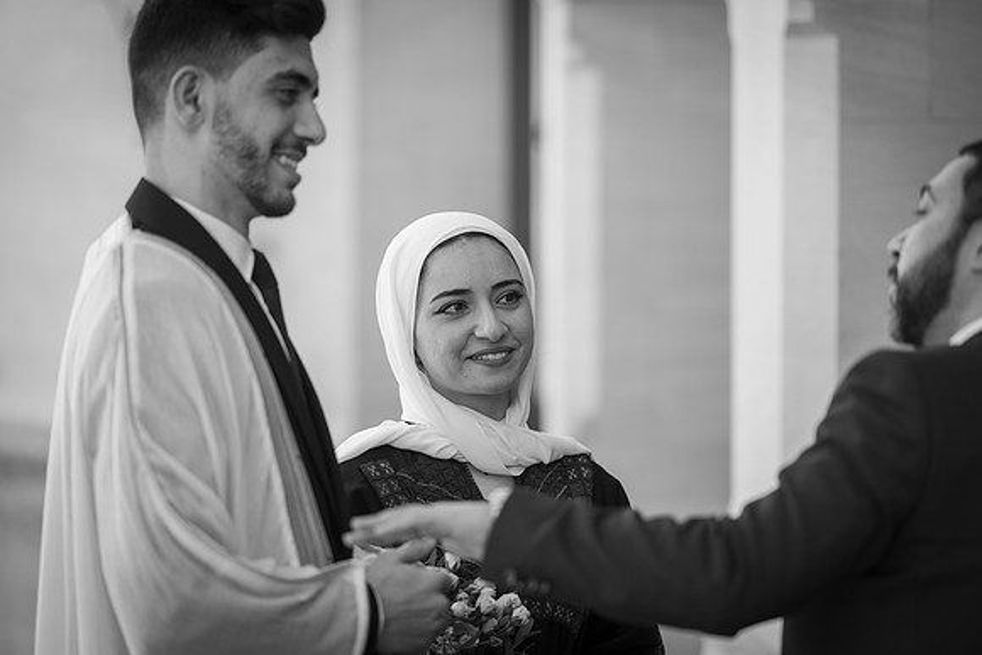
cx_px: 491
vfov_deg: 7.6
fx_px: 4911
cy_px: 328
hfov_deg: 11.4
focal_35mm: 180
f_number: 2.8
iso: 100
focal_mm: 180
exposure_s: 1/640
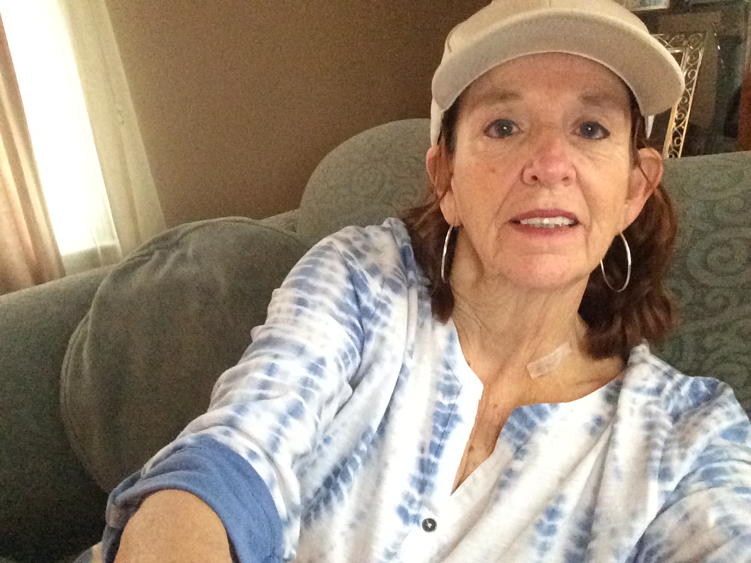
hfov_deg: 58.4
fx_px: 673
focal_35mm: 31
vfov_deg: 45.4
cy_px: 282
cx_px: 376
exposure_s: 1/15
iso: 1250
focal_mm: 2.15
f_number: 2.4
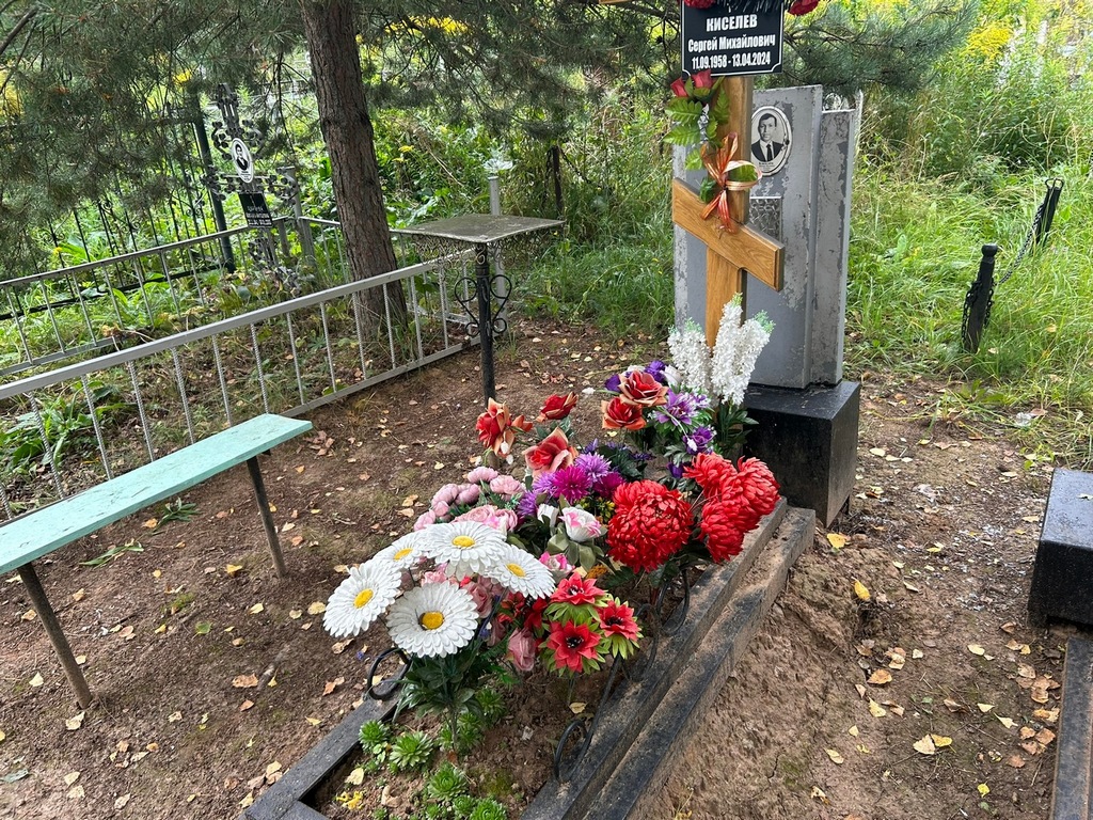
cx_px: 546
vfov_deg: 53.1
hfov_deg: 67.3
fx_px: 821
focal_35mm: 26
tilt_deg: -17.7
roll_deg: +6.4
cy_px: 410
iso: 80
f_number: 1.5
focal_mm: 5.7
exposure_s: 1/121
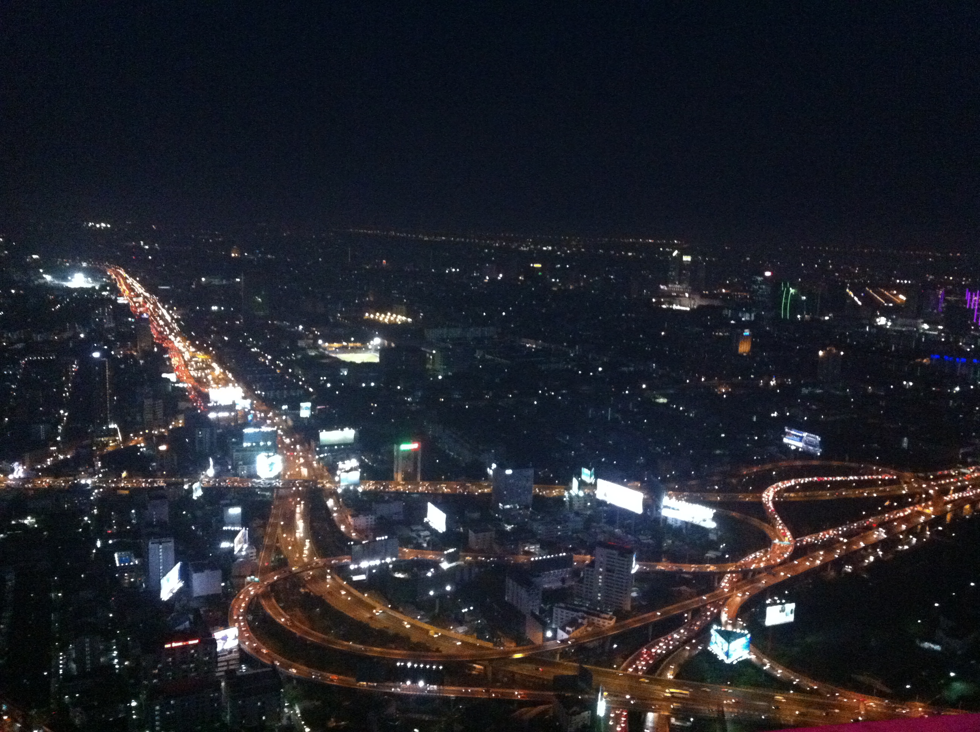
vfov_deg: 40.6
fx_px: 989
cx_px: 490
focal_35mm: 35
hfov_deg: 52.7
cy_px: 366
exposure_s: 1/15
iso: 1000
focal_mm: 3.85
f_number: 2.8
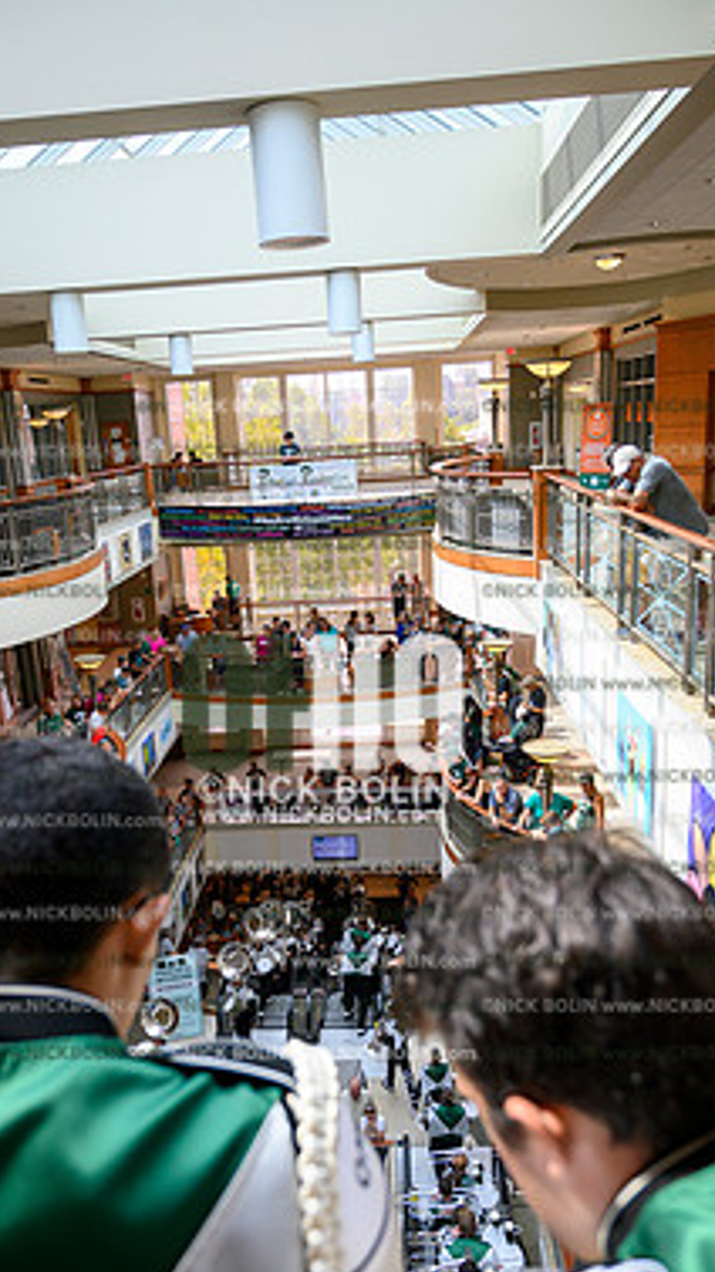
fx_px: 1011
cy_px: 729
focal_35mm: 30
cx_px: 322
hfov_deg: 38.9
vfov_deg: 64.0
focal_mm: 24
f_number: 4
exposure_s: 1/800
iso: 800
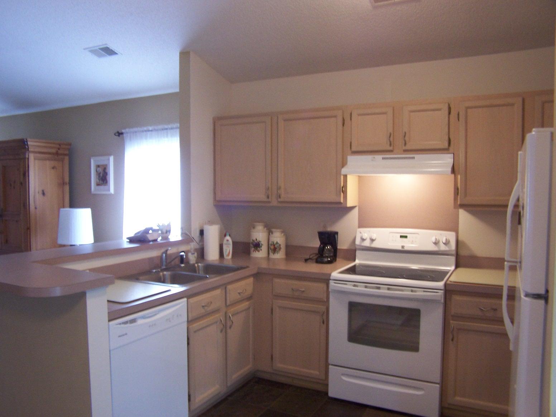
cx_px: 278
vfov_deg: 37.7
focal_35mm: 38
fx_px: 610
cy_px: 208
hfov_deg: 49.0
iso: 140
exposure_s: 1/15
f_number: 2.8
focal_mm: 6.3
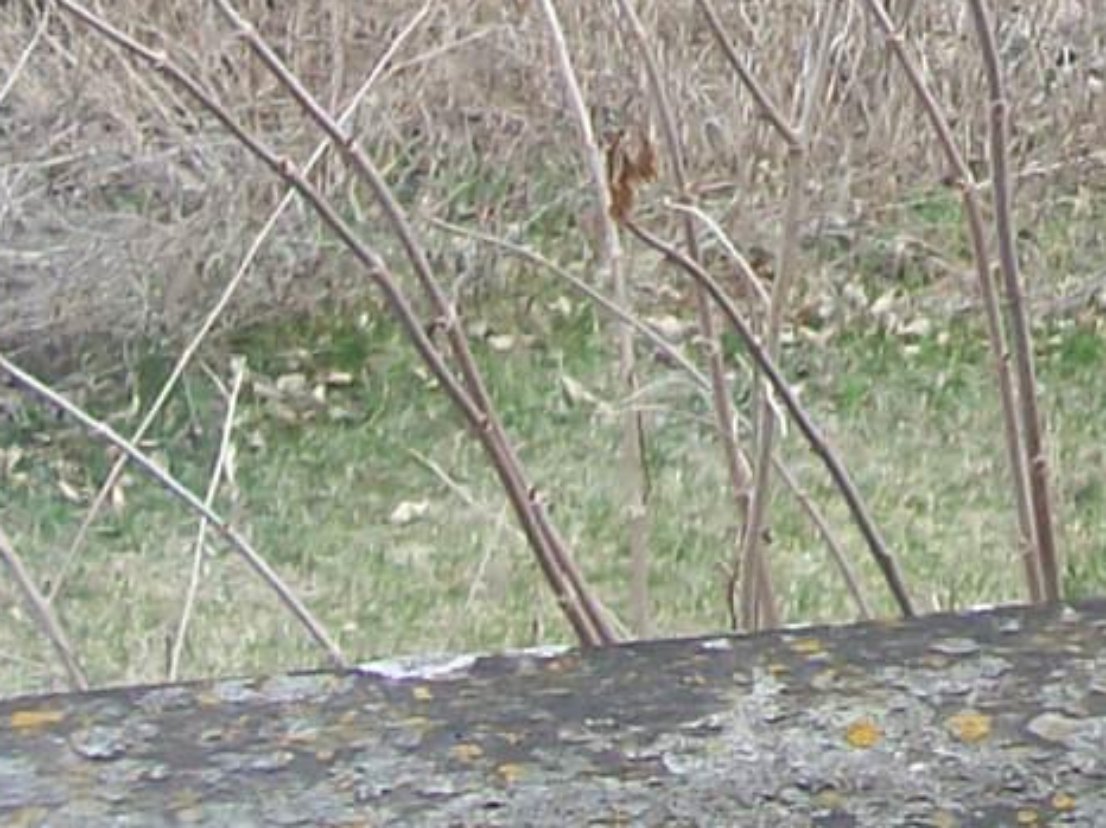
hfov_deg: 10.8
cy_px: -956
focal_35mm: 178
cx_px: 1531
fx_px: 5684
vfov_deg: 7.9
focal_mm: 6
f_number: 2.7
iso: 80
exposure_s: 1/97.7
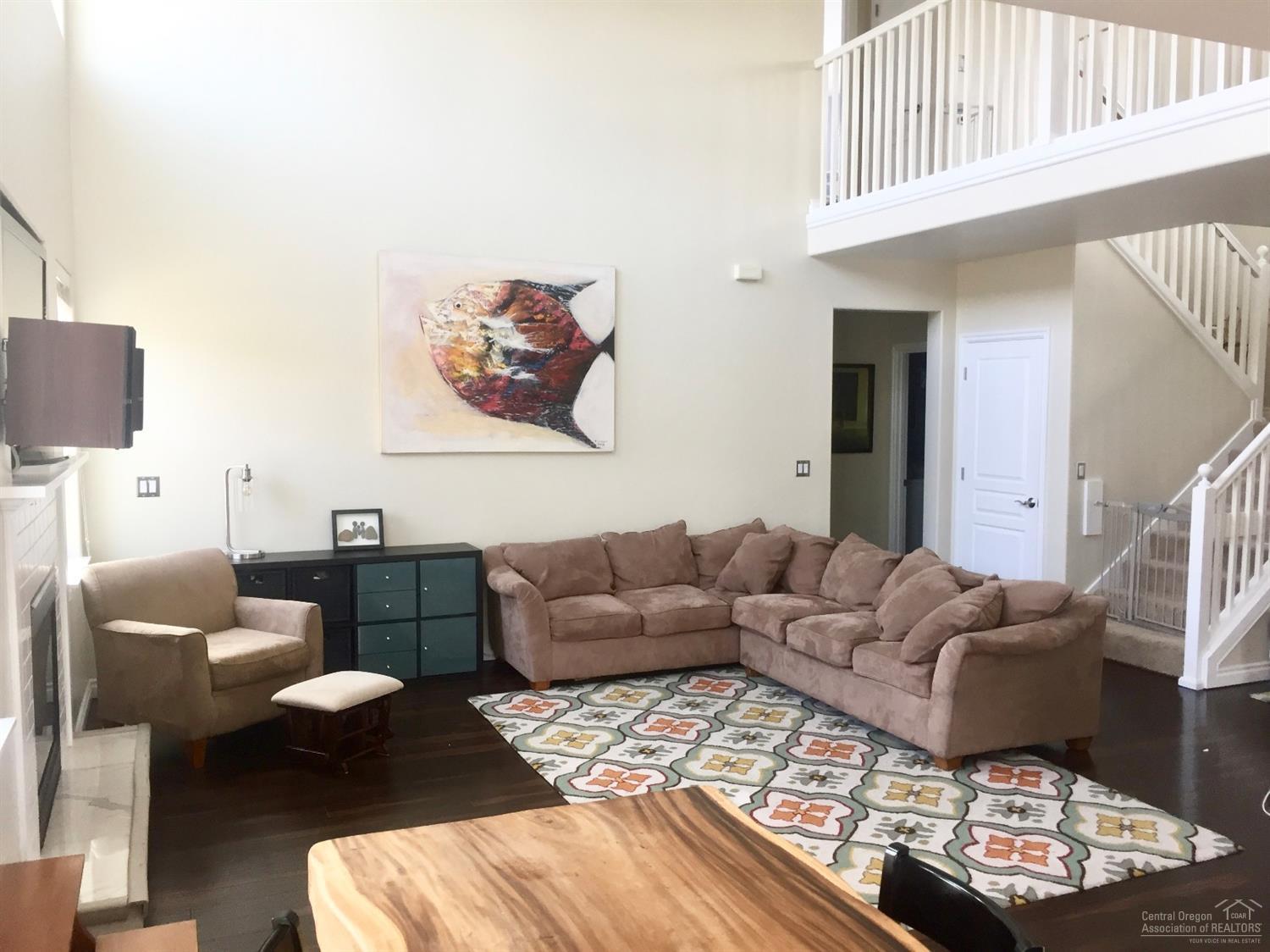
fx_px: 1064
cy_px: 476
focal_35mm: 29
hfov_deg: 61.7
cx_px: 635
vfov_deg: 48.2
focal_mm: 4.15
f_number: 2.2
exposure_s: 1/40
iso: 32
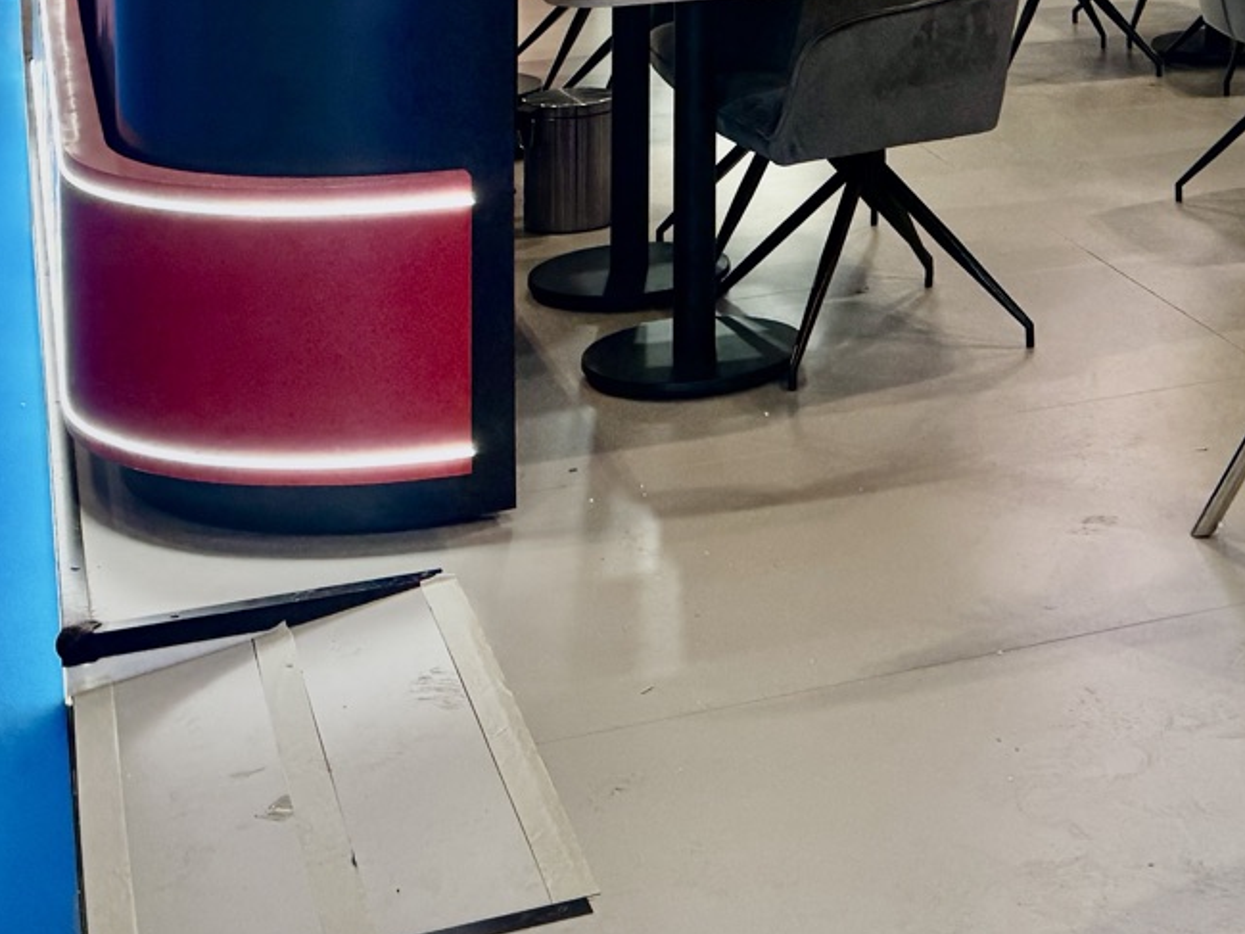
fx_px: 2554
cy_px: -424
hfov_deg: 26.2
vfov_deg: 18.6
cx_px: 1186
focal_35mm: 71
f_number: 1.78
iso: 100
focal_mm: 6.76
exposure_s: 1/100
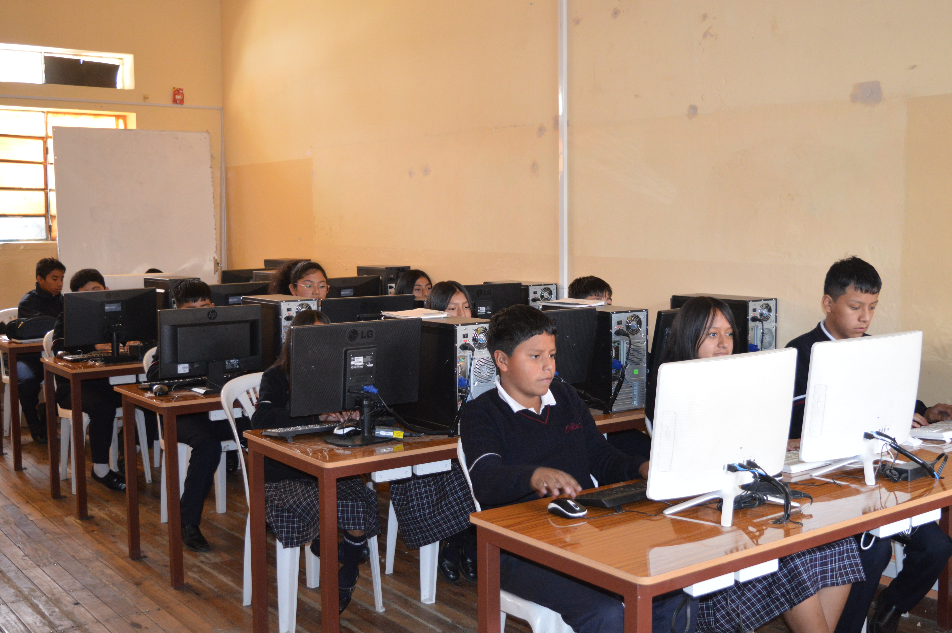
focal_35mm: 42
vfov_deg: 31.8
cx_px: 476
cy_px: 316
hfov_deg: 46.4
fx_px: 1110
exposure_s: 1/60
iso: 1100
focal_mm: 28
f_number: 4.2
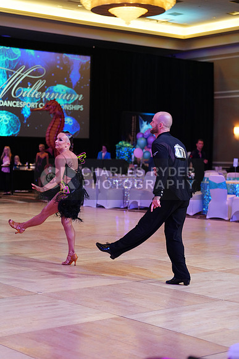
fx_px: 697
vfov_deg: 28.8
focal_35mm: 70
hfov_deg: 19.5
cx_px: 120
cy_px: 180
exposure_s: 1/320
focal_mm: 70
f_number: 2.8
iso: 2000
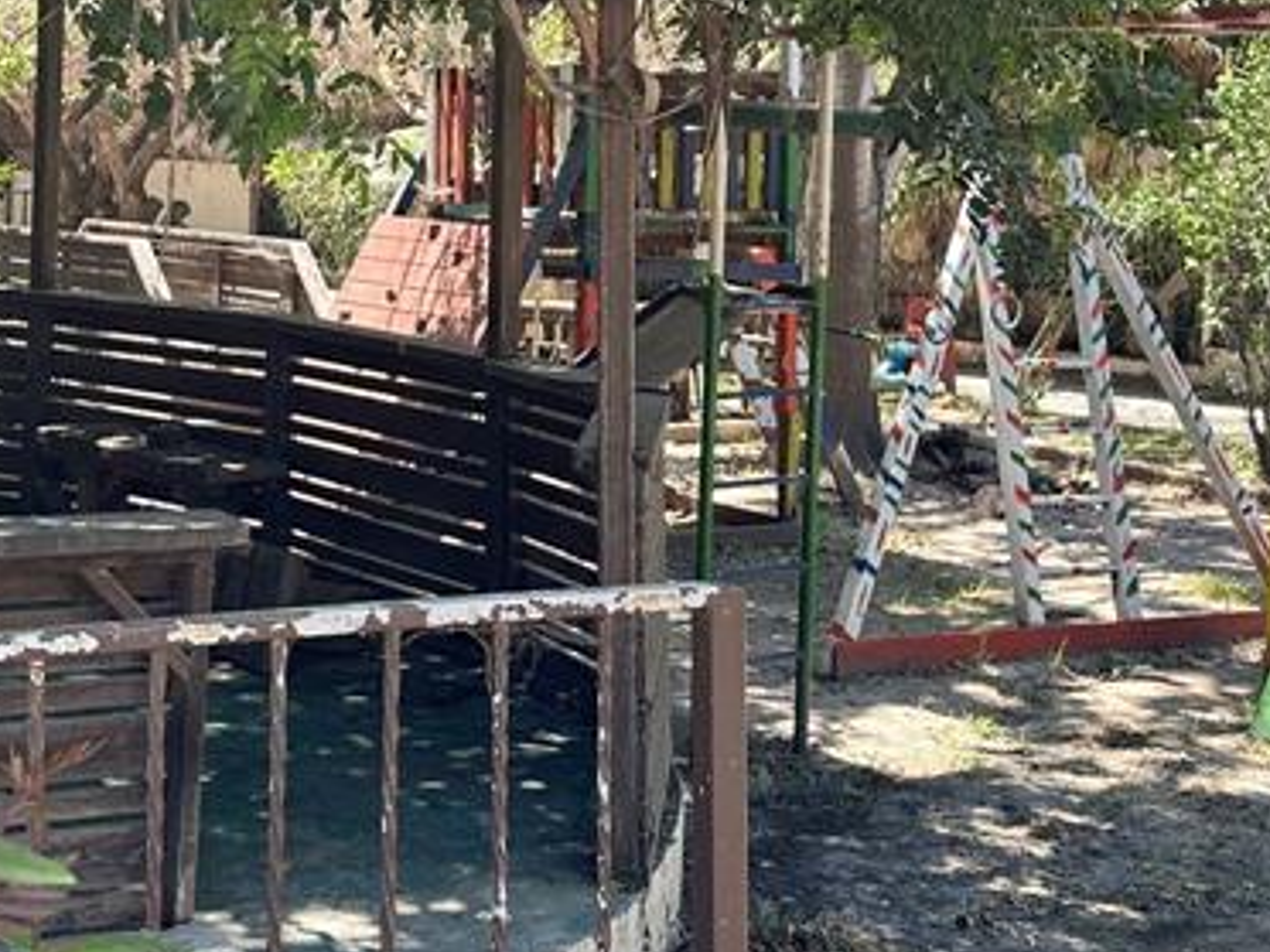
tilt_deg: -0.7
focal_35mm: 66
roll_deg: -0.6
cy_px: 150
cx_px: 413
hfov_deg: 29.2
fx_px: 2421
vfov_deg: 21.9
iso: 80
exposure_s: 1/452
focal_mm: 6.86
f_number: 1.78
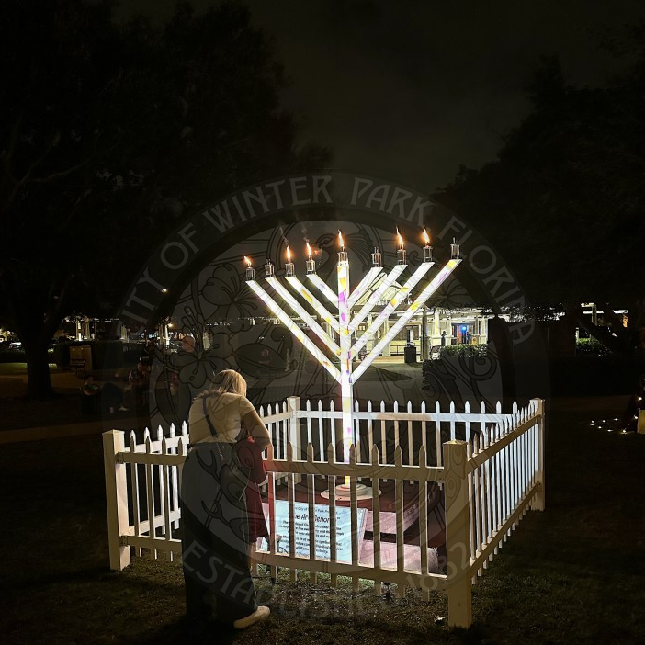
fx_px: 611
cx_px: 325
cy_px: 397
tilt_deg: -4.6
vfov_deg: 55.1
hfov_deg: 55.6
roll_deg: +1.3
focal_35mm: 29
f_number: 1.78
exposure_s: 1/42
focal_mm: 6.86
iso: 1000
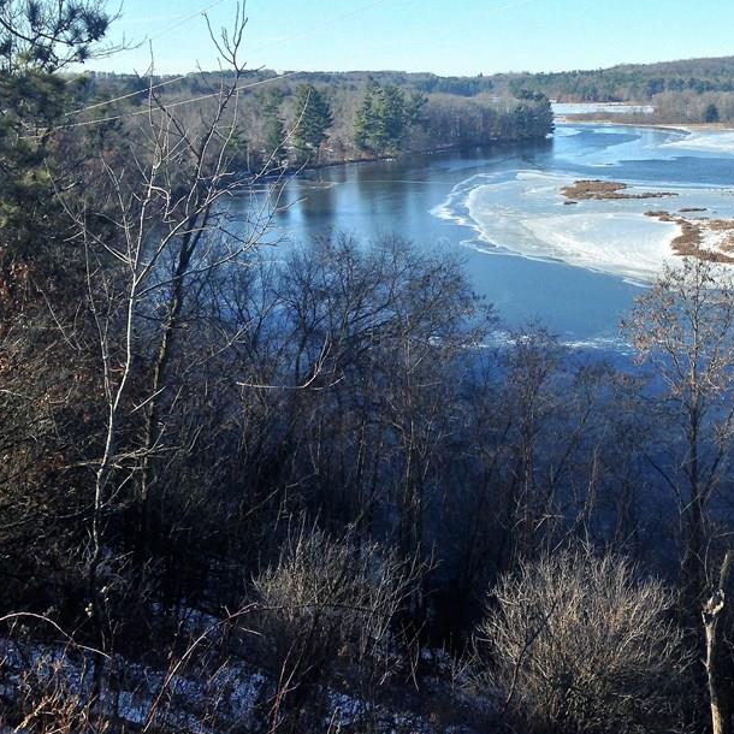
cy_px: 290
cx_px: 546
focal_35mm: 49
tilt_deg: -11.7
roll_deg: +1.8
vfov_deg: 34.6
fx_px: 1175
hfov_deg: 34.0
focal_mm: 4.12
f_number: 2.4
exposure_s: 1/1153
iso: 50
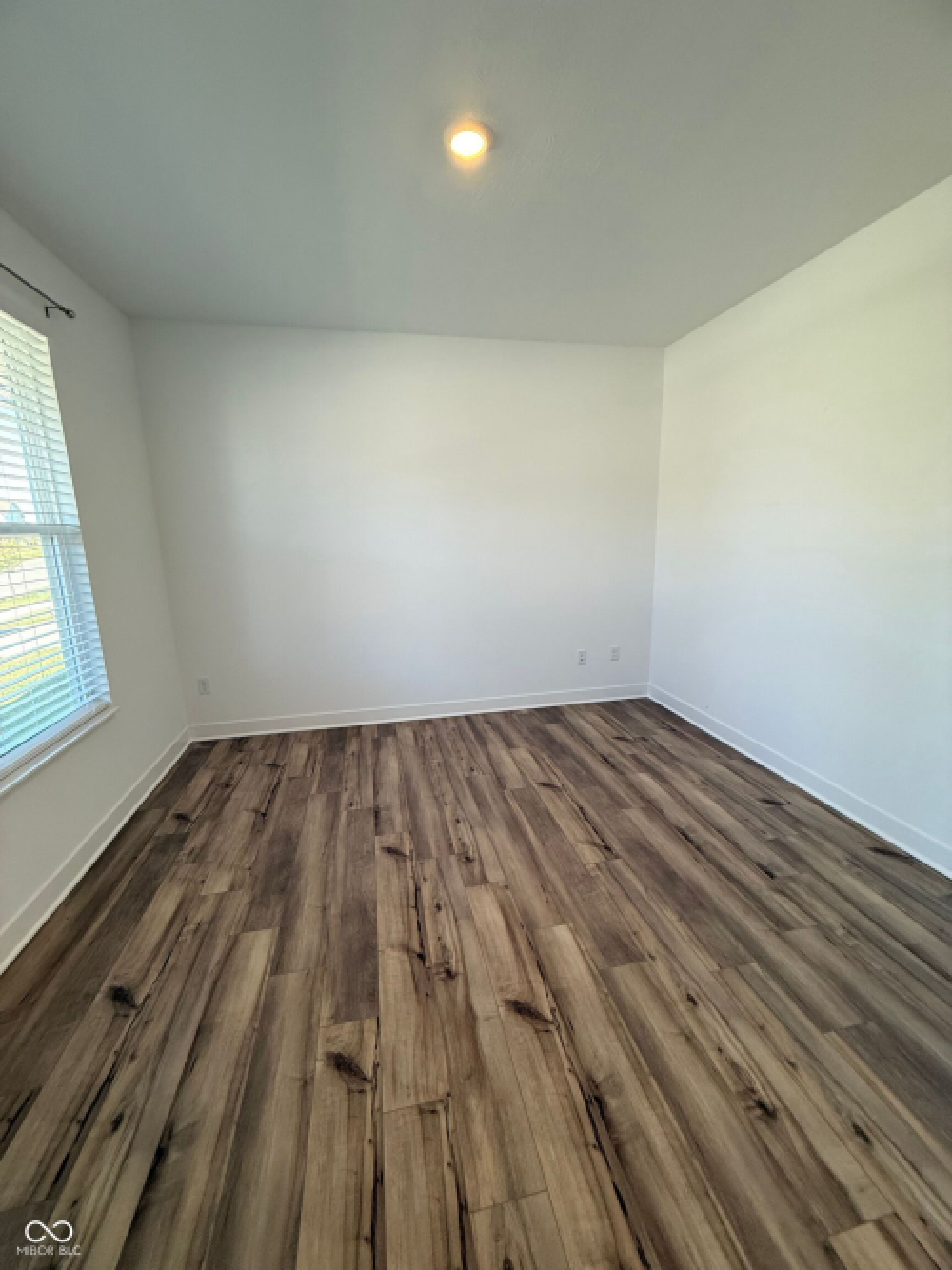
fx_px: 514
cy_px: 635
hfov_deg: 85.7
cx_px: 476
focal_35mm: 14
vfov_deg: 102.1
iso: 200
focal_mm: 2.22
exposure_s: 1/120
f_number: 2.2
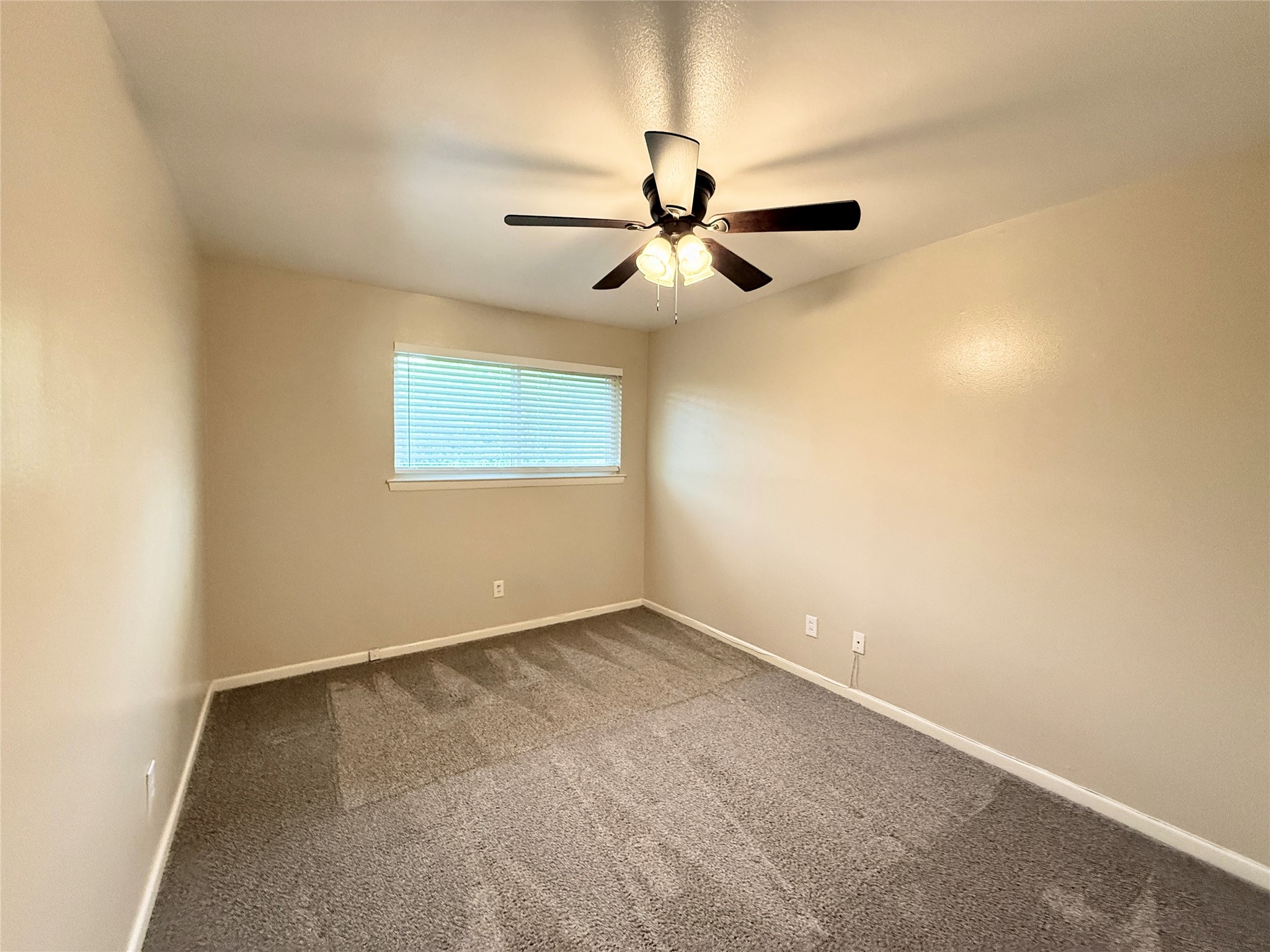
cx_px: 635
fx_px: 514
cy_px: 476
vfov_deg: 85.7
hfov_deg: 102.1
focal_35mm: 14
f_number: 2.2
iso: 400
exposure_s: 1/120
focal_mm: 2.22
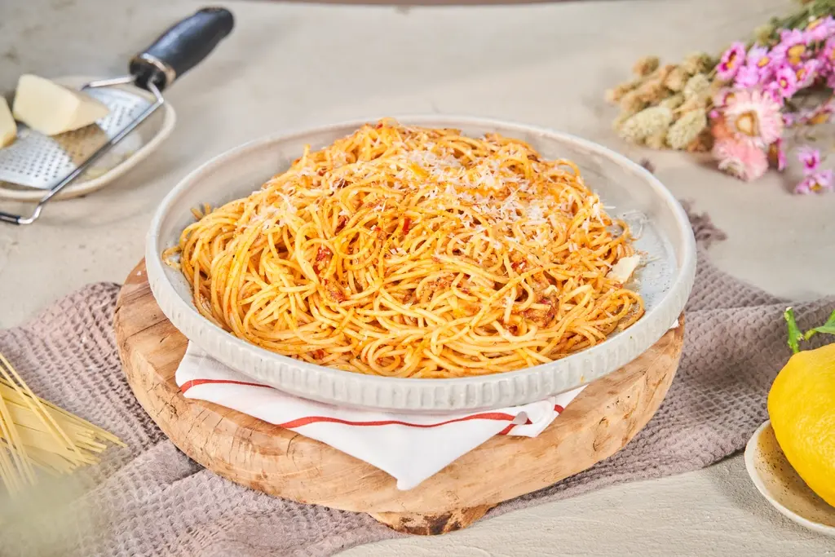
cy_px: 278
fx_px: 1740
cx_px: 418
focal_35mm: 75
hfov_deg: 27.0
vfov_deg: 18.2
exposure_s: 1/80
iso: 1250
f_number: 8
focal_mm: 75
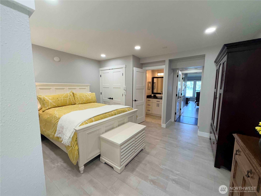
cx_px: 130
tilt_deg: -7.2
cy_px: 98
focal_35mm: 14
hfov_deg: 102.1
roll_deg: +0.0
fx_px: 106
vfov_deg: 85.7
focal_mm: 2.22
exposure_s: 1/120
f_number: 2.2
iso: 200
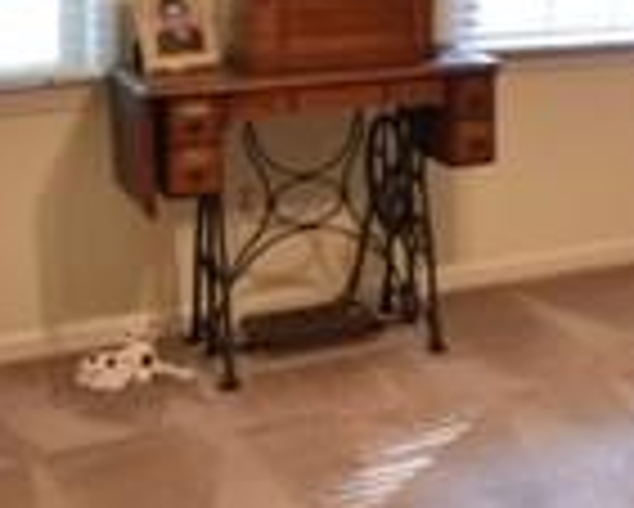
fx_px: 1561
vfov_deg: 17.4
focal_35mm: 83
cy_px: -142
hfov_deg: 20.7
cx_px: 845
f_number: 5
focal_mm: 13
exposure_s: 1/10
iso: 400
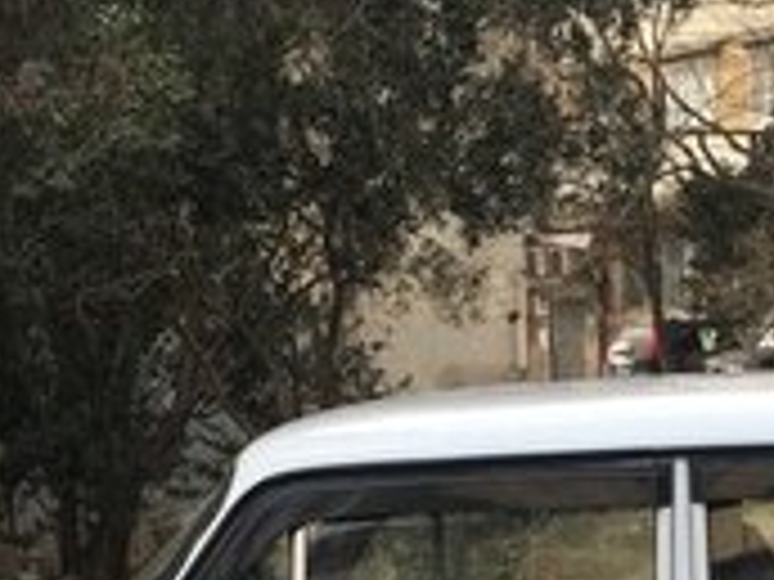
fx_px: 2482
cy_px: 789
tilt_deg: -9.5
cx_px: 680
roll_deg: +1.6
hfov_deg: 17.5
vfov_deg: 12.8
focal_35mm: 111
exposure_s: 1/472
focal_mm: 4.15
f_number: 2.2
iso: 25
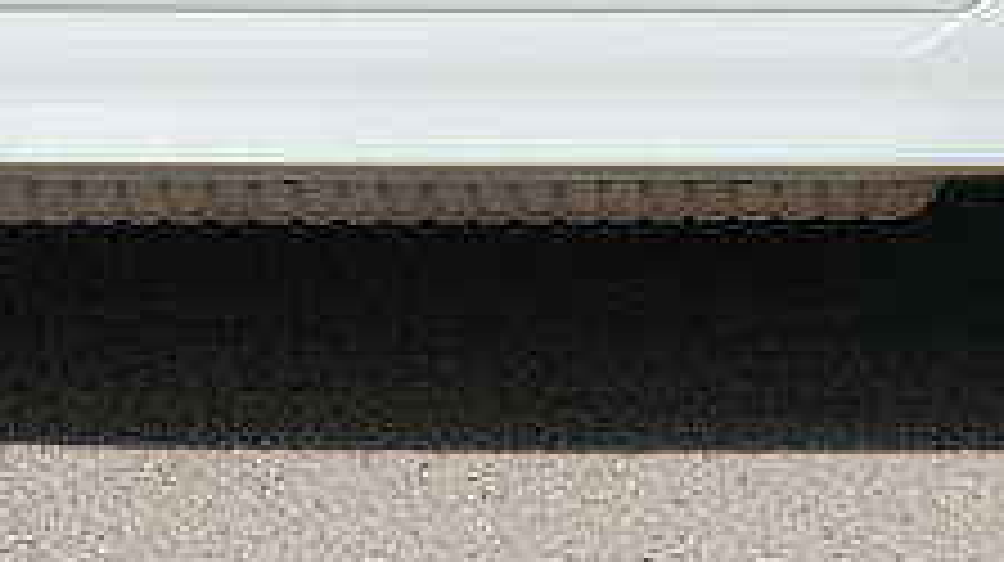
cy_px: -524
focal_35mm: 212
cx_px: 284
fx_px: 5639
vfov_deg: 5.6
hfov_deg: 10.2
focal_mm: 29.6
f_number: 9
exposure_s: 1/400
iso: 160
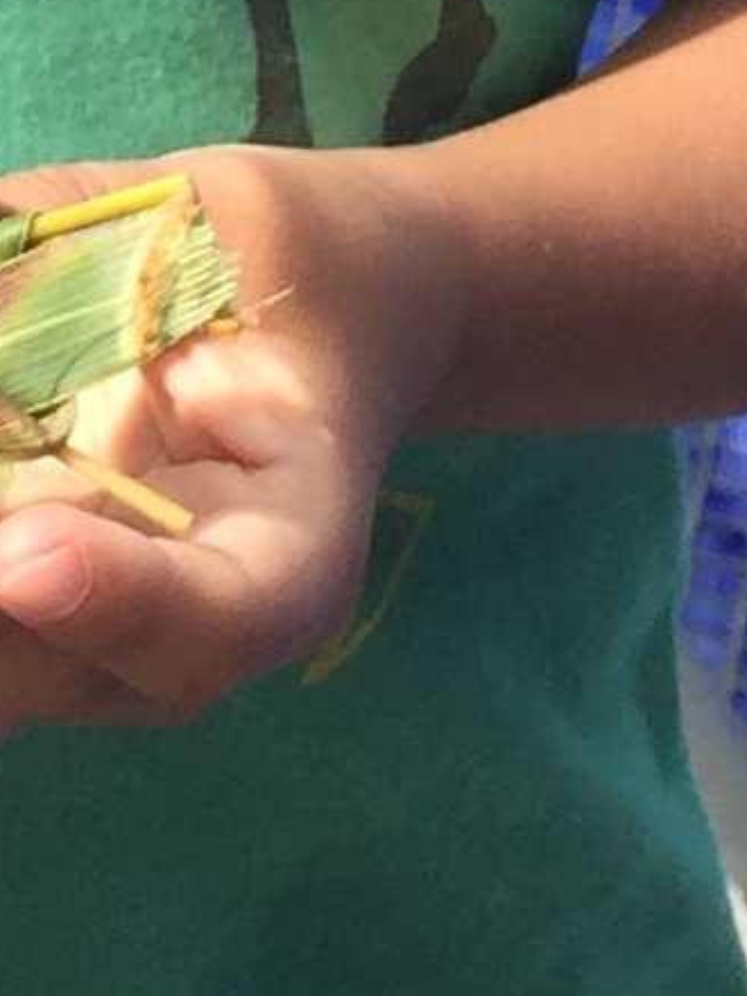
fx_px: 6186
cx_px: 165
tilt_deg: -19.4
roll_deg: +2.5
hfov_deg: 6.9
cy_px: -1410
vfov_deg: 8.4
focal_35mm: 215
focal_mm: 4.15
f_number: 2.2
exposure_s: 1/989
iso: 32
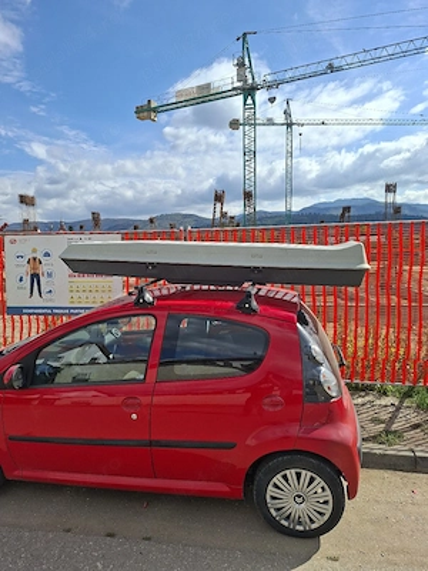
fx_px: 379
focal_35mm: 23
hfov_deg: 58.9
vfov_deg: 73.9
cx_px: 214
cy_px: 286
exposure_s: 1/2500
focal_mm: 5.54
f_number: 1.8
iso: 50
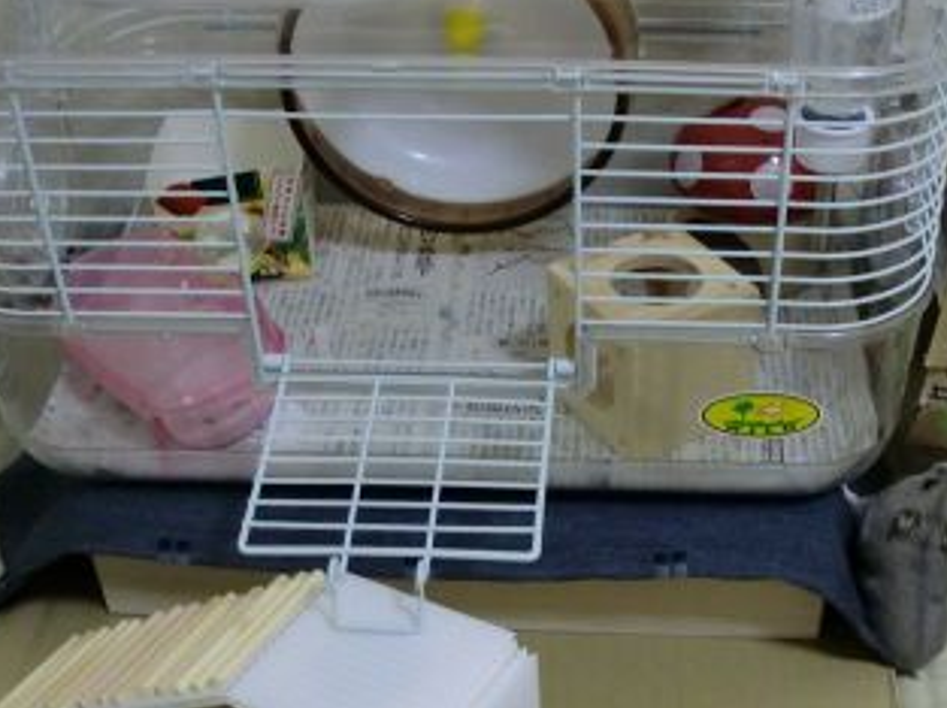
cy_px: 504
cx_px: 644
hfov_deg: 34.0
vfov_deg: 25.8
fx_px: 1530
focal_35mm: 56
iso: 400
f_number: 3.1
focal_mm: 6.3
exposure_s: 1/50
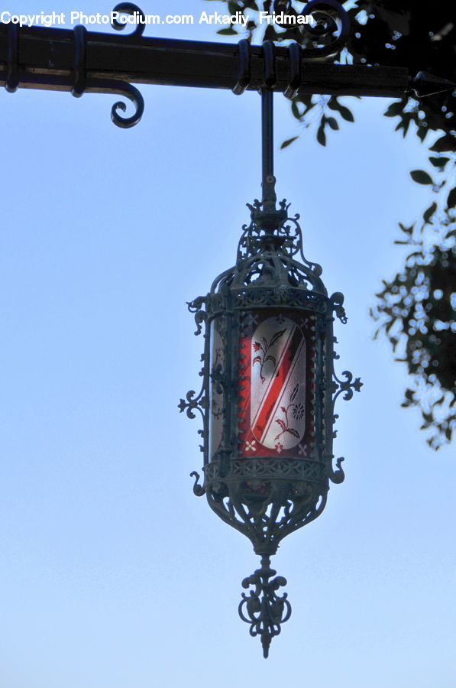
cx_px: 228
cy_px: 344
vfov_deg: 15.2
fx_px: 2574
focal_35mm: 135
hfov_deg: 10.1
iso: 200
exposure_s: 1/2500
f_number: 5.3
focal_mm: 90
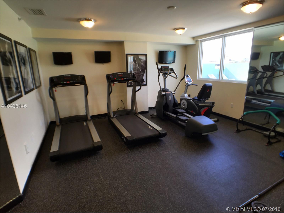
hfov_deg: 61.7
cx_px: 142
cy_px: 106
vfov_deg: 48.2
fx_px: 238
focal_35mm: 29
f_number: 2.2
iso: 32
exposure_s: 1/120
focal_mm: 4.15
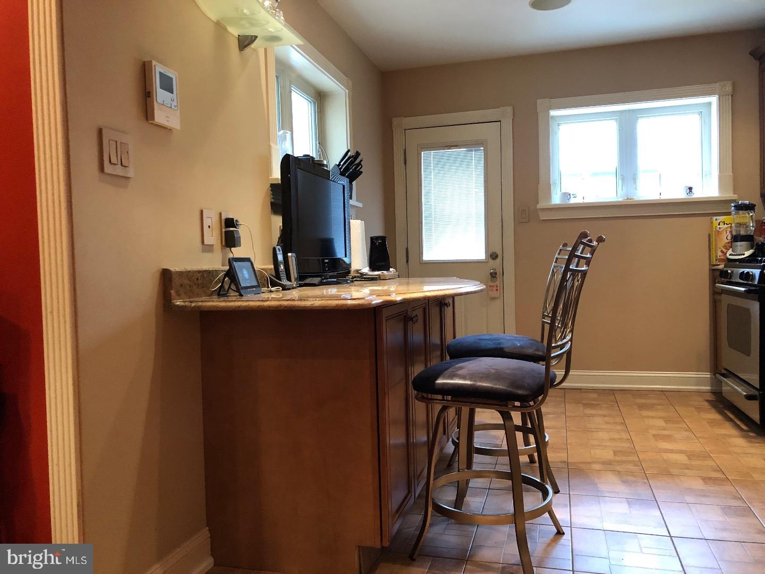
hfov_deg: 63.4
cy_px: 287
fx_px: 619
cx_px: 382
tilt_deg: -1.8
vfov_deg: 49.7
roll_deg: +1.4
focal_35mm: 28
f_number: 1.8
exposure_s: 1/15
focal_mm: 3.99
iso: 80
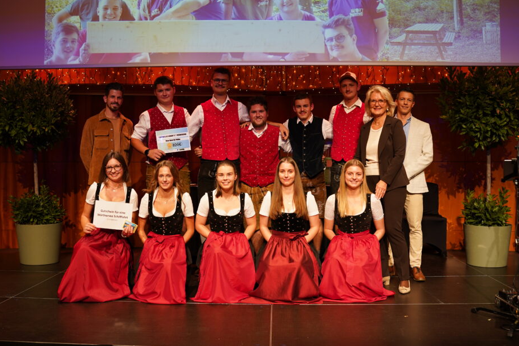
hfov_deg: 49.5
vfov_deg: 34.2
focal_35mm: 39
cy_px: 172
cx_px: 251
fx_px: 562
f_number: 3.2
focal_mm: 35
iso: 800
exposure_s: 1/125
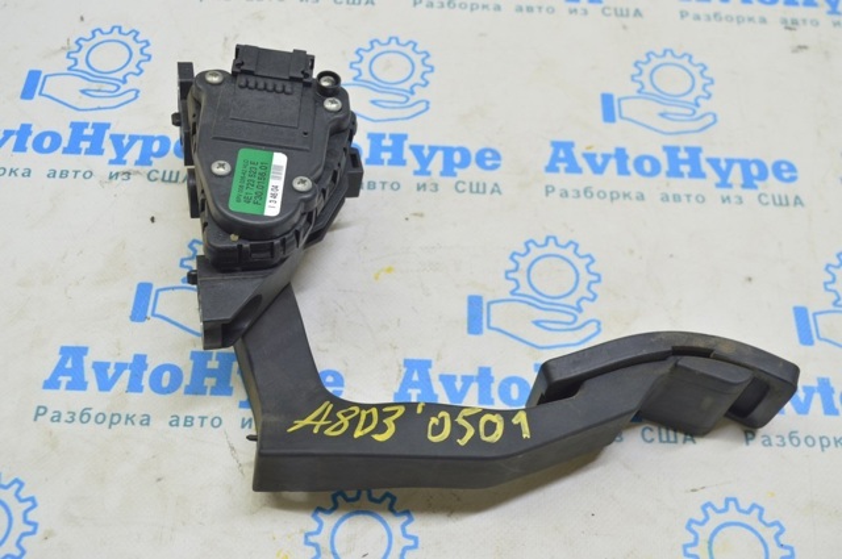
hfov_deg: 48.0
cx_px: 421
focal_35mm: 40
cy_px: 280
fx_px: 946
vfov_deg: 32.9
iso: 400
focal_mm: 27
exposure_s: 1/20
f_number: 5.6
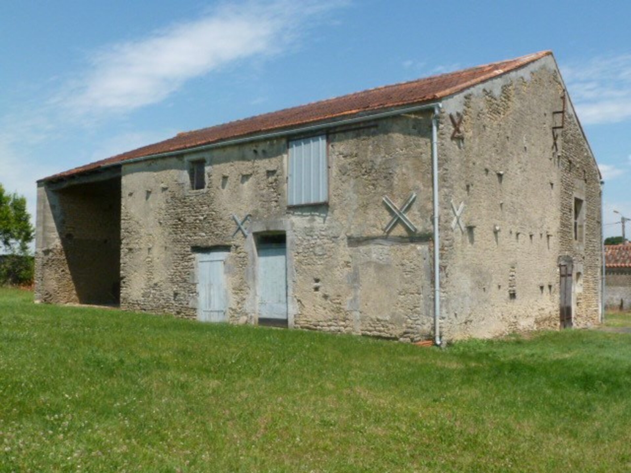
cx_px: 316
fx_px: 602
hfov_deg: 55.4
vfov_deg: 42.9
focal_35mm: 33
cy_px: 236
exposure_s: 1/1000
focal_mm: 5.9
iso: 400
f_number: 6.3
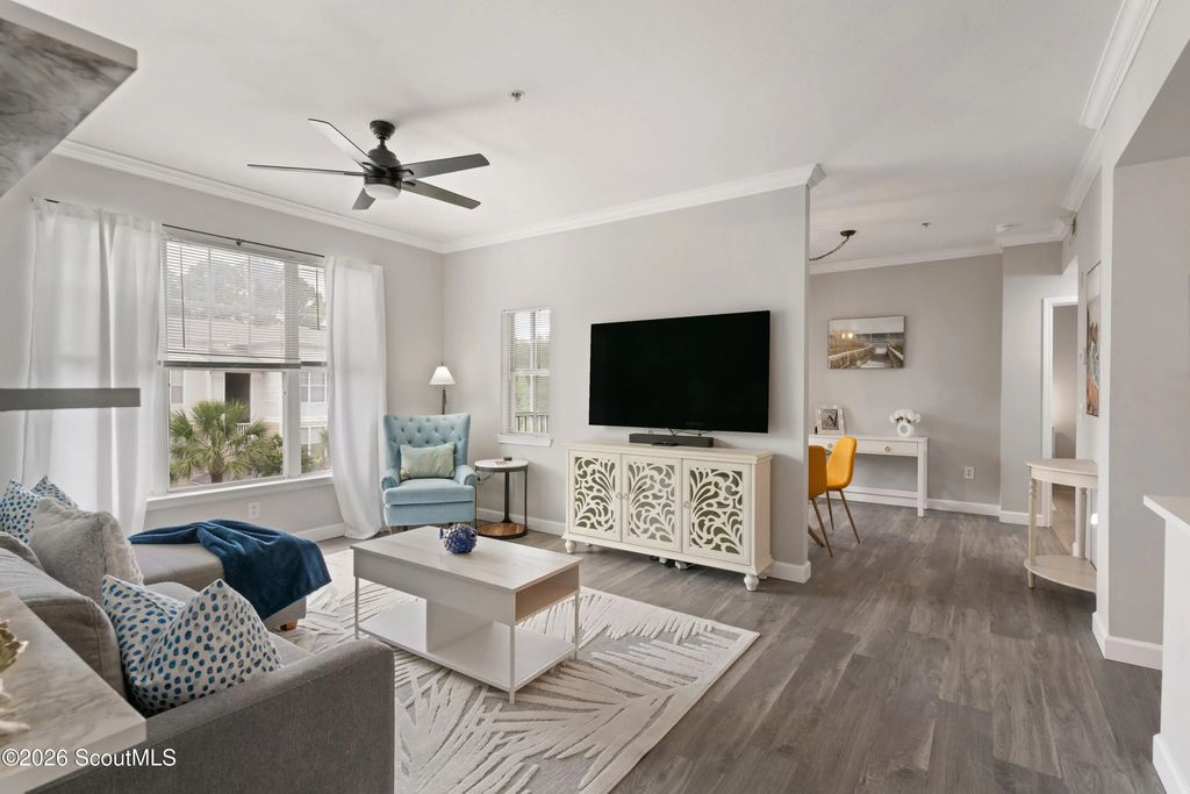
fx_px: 562
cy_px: 397
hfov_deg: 93.3
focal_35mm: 17
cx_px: 595
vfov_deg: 70.5
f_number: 8
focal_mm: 17
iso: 200
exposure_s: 1/5
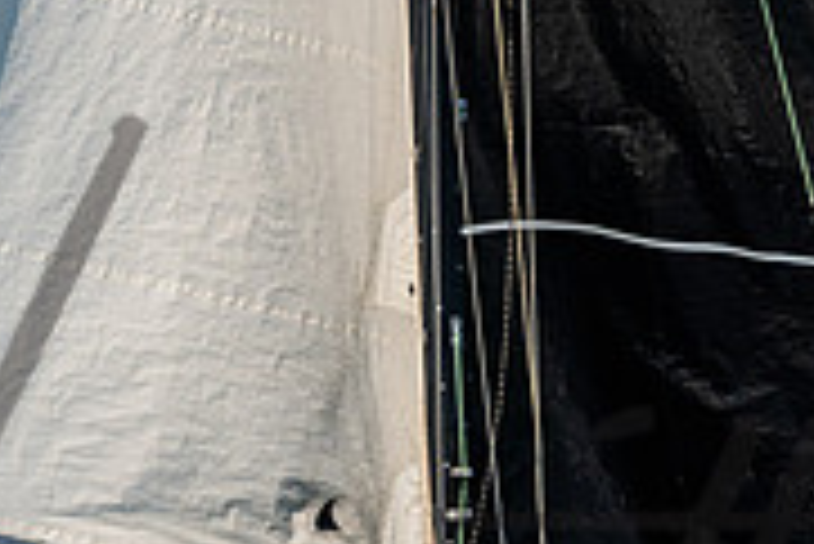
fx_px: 13419
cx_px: 282
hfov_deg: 3.5
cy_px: 648
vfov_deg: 2.3
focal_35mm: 593
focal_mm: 170
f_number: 8
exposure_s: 1/2000
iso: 500
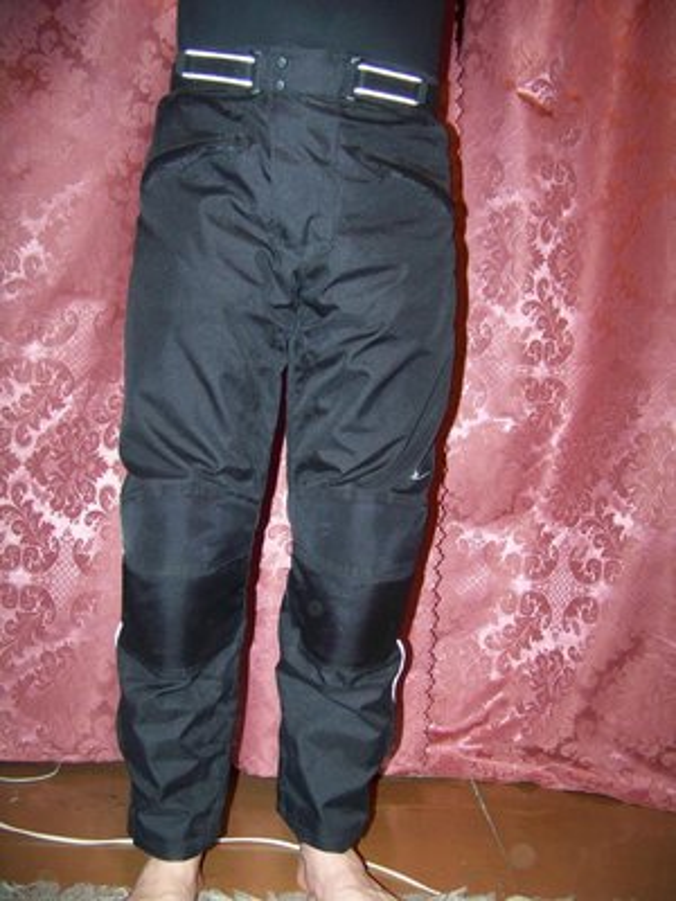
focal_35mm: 36
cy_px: 450
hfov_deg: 39.7
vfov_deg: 51.4
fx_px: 937
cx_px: 338
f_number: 2.8
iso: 200
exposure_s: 1/30
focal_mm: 5.85
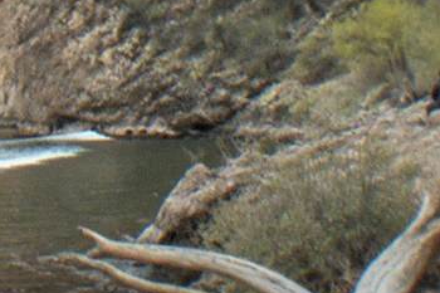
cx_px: -117
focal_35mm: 100
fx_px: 1222
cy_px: -47
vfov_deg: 13.3
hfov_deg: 19.0
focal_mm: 35
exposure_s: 1/250
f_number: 9
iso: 400
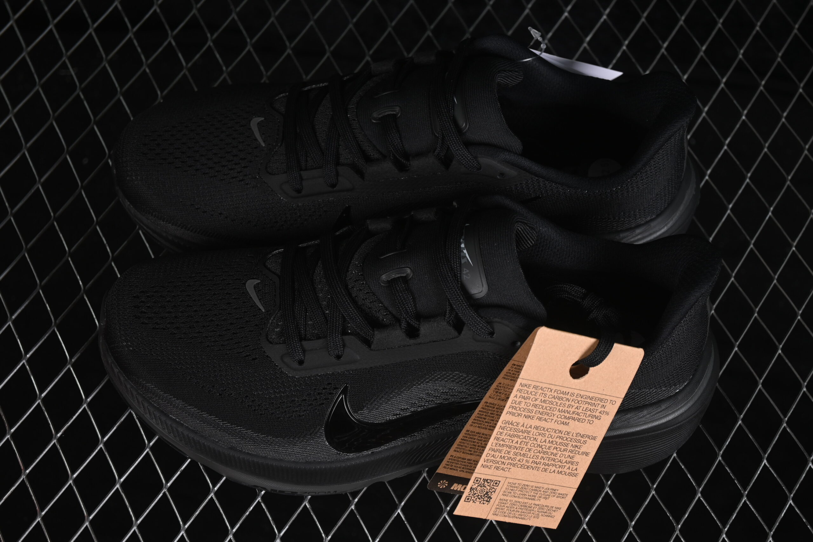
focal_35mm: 75
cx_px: 406
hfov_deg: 27.0
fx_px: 1694
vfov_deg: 18.2
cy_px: 271
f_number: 6.3
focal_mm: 50
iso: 160
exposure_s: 1/50
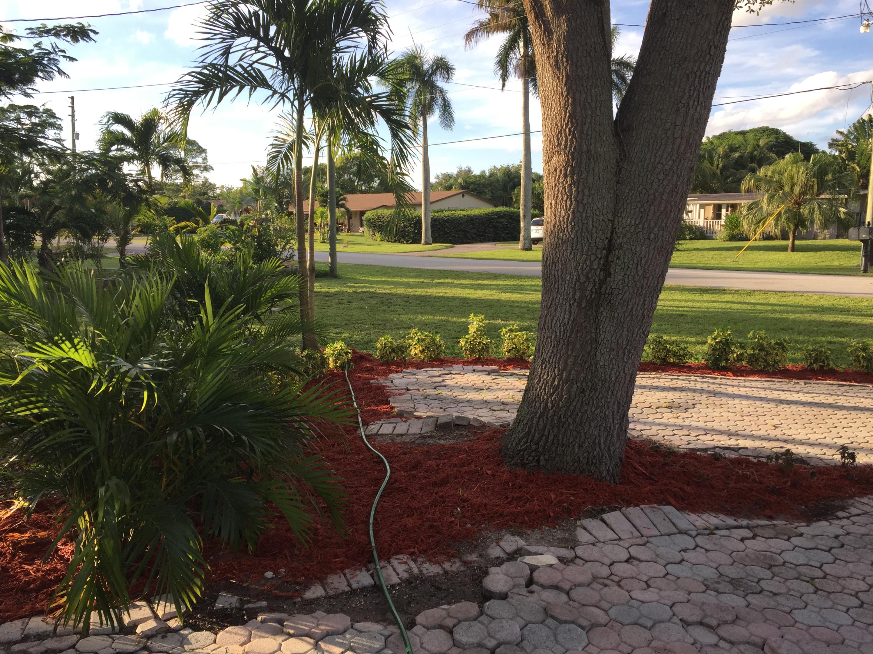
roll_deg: -0.6
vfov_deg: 48.2
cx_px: 436
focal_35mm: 29
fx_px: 731
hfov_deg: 61.7
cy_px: 327
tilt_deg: -8.2
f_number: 2.2
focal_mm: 4.15
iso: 32
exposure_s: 1/618
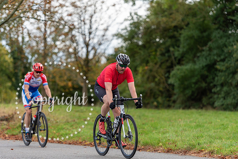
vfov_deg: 8.6
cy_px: 80
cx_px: 119
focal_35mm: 160
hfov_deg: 12.8
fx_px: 1058
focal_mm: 160
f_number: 2.8
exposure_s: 1/800
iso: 160
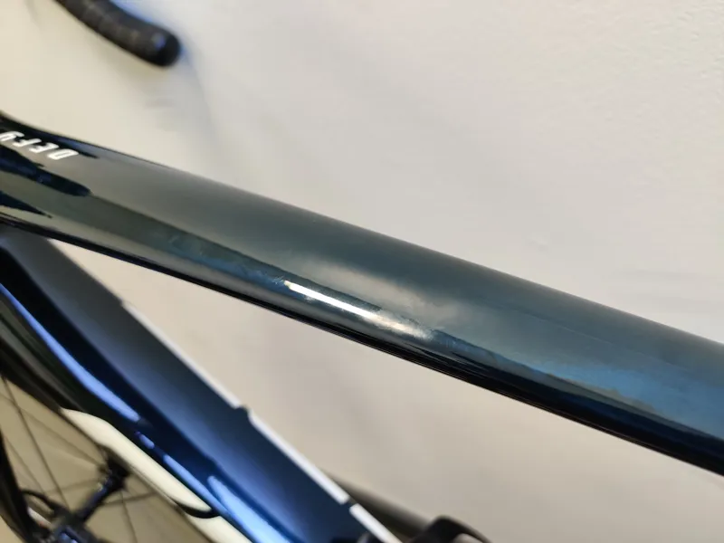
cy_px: 272
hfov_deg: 65.3
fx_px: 565
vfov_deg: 51.4
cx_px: 362
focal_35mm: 27
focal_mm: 4.75
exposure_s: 1/50
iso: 640
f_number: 1.65
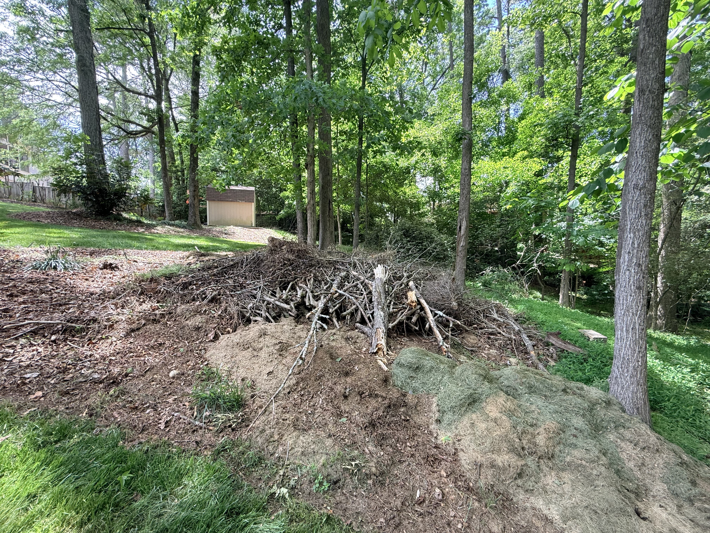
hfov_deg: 102.1
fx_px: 287
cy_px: 266
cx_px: 355
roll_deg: +0.0
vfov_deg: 85.7
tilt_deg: -3.8
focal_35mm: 14
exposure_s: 1/99
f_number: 2.2
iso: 80
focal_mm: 2.22
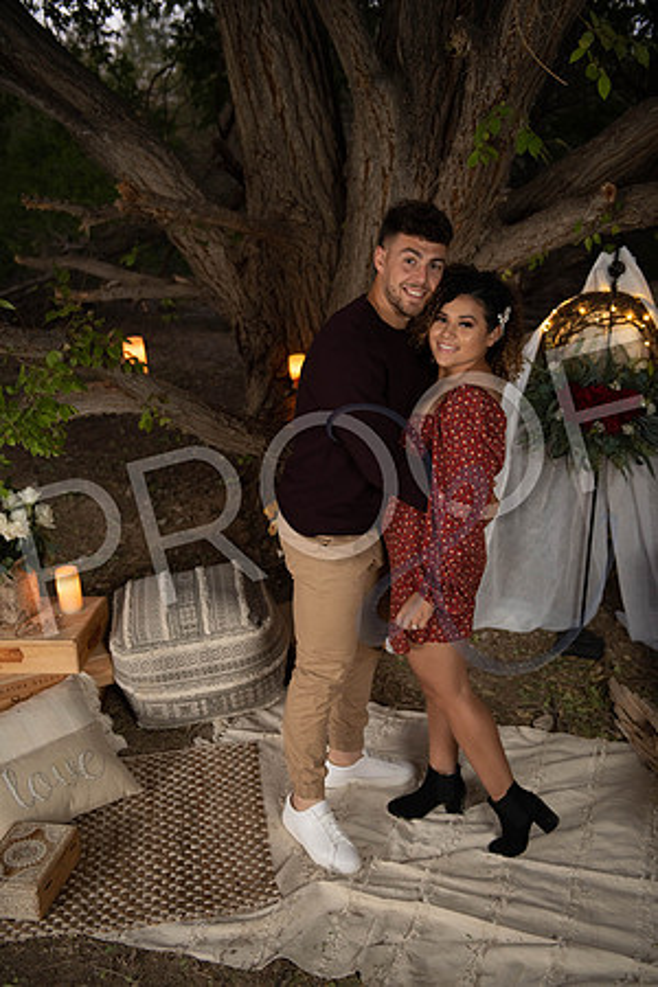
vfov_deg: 53.1
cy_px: 494
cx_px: 329
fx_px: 987
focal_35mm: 36
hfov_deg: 36.9
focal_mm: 36
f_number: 2.8
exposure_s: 1/60
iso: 640
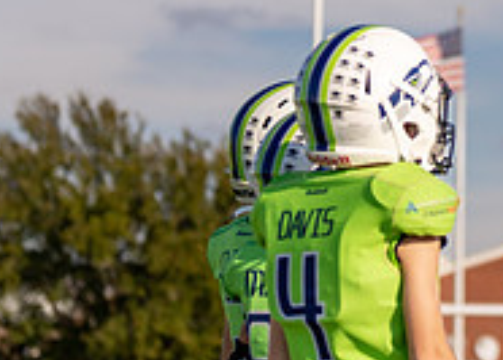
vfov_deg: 5.5
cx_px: 654
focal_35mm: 261
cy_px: 175
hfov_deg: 7.6
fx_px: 3730
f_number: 2.8
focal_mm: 70
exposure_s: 1/2500
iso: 100
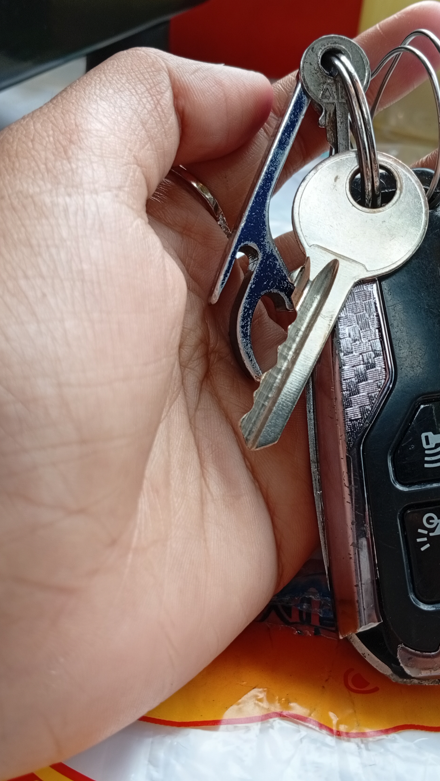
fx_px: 747
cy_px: 361
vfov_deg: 55.2
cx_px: 285
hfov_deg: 32.6
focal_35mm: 36
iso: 69
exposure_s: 1/50
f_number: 1.8
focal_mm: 3.98
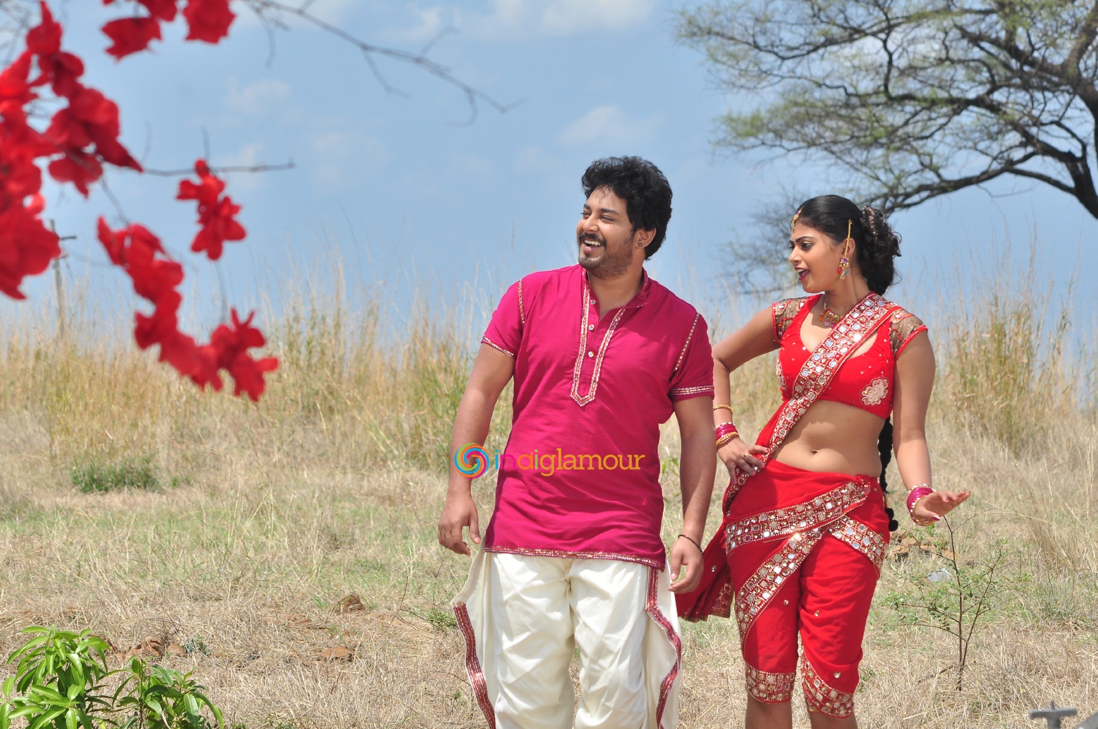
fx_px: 6626
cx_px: 549
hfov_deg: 9.5
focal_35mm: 218
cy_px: 364
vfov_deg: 6.3
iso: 200
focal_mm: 145
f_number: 10
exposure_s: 1/400
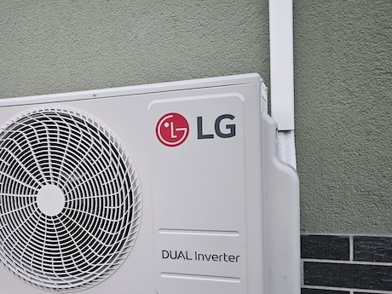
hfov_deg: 44.9
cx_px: 89
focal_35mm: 40
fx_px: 453
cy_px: 185
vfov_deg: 35.7
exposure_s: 1/100
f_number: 1.7
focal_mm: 6.3
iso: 1600
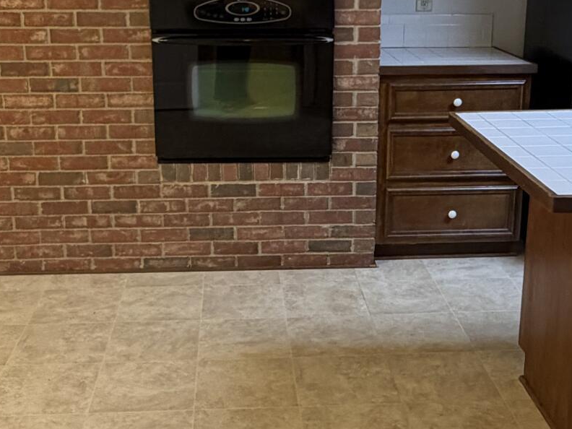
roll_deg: -0.1
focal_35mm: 53
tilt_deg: -16.6
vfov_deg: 27.5
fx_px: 876
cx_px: 300
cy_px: 183
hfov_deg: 36.2
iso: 200
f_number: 2.2
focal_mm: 2.22
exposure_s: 1/60
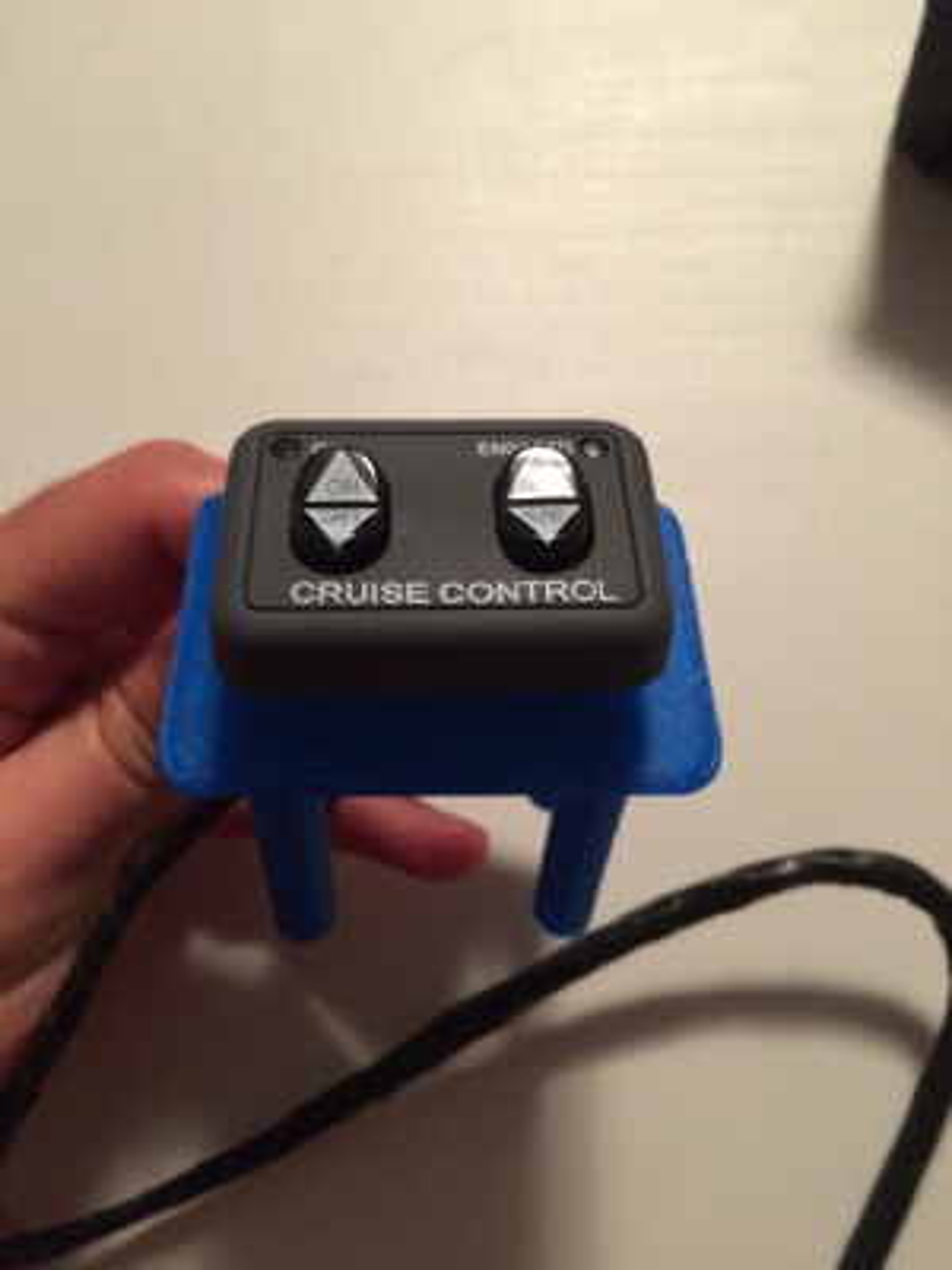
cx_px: 476
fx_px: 1063
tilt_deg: -71.3
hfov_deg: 48.2
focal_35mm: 29
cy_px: 635
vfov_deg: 61.7
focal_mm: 4.15
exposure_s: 1/20
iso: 320
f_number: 2.2
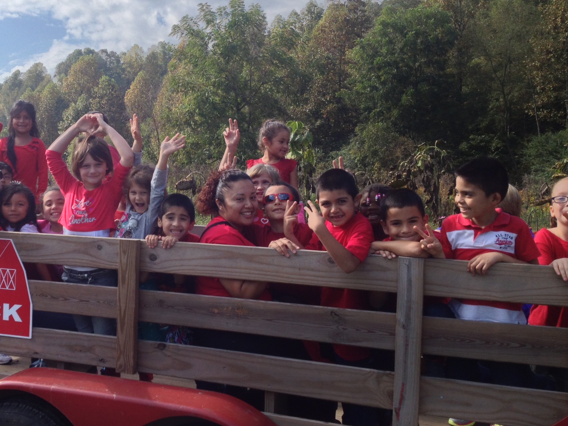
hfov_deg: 39.1
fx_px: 788
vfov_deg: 30.3
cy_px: 206
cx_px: 181
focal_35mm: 48
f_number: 2.4
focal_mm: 4.28
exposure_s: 1/1004
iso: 50
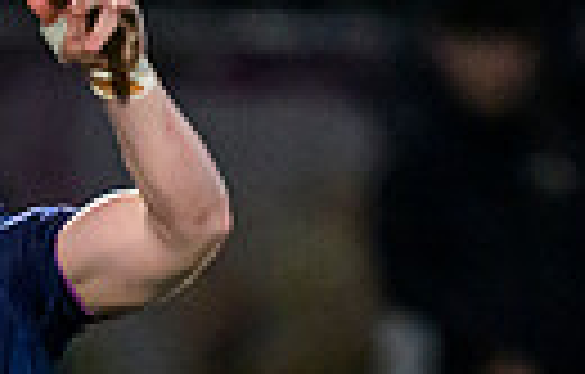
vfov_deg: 0.4
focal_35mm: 3688
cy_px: 1119
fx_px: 59157
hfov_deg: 0.6
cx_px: -48
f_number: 4
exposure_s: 1/1000
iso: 8000
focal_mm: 560
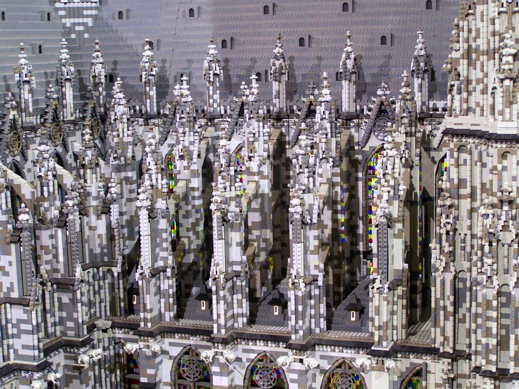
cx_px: 260
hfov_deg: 29.0
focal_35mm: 67
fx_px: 1005
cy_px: 194
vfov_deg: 21.9
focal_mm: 11.1
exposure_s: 1/2
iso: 80
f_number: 3.2
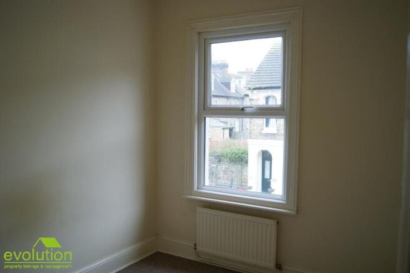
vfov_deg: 43.5
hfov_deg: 62.0
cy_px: 136
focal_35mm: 30
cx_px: 205
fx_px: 341
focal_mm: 20
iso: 100
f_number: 3.5
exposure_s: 1/30
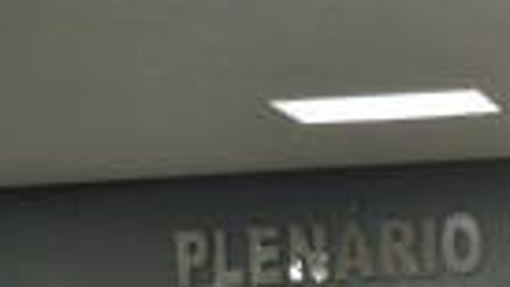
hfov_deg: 15.2
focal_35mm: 126
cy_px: 594
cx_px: 860
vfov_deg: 9.0
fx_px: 1704
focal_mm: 22
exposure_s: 1/60
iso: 800
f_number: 4
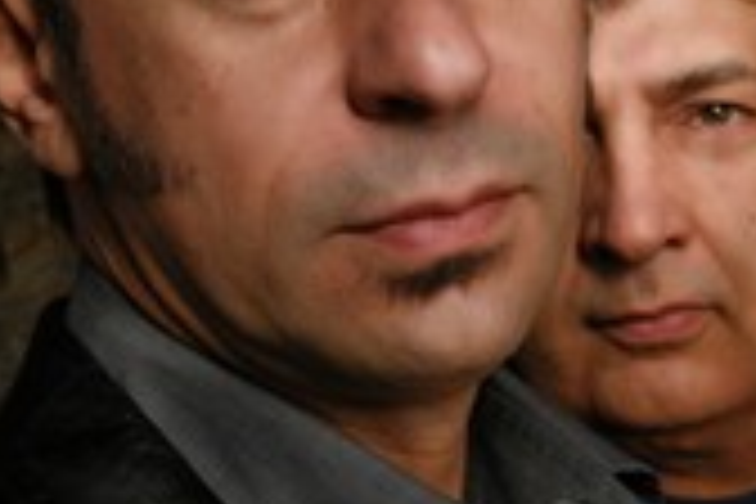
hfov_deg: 13.6
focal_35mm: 151
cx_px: 513
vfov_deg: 9.1
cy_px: 279
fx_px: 3171
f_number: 4.5
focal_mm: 15.7
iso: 100
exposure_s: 1/59.3
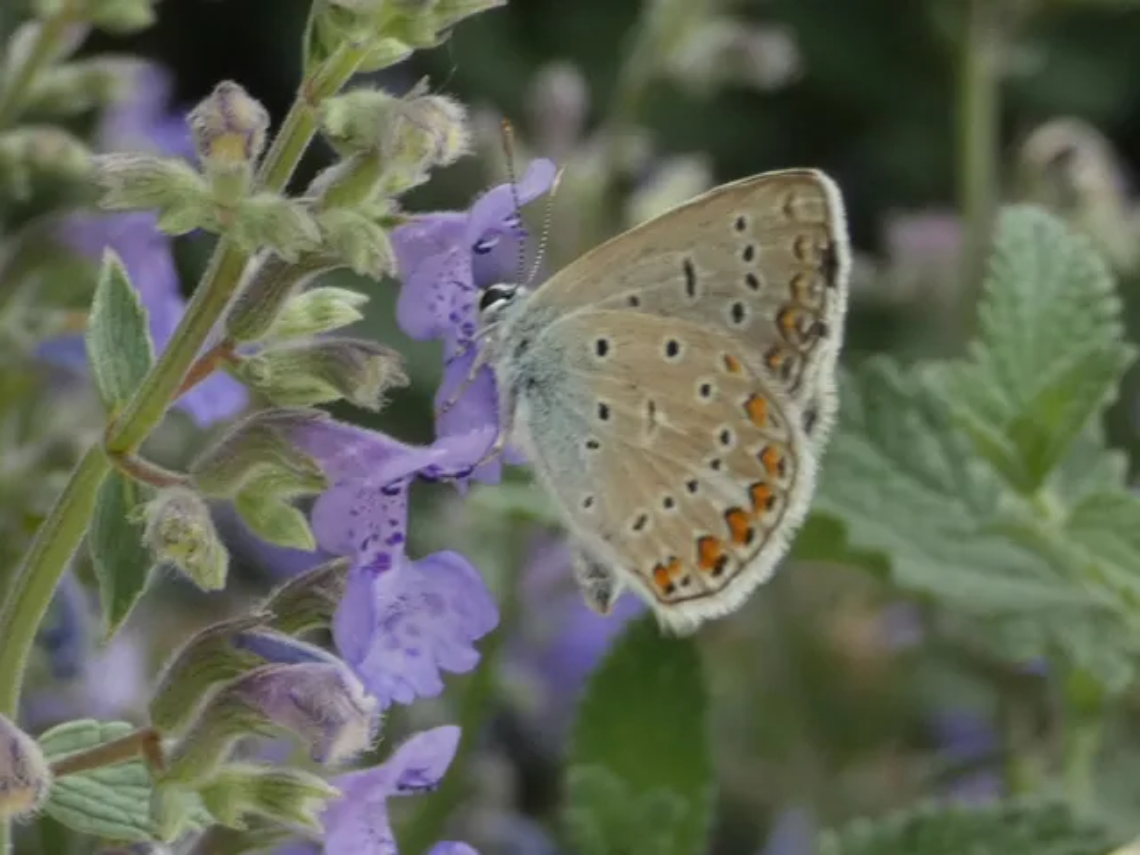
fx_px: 4940
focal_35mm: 150
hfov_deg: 13.2
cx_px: 570
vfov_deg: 9.9
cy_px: 428
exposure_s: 1/100
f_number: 5.4
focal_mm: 26.9
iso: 80
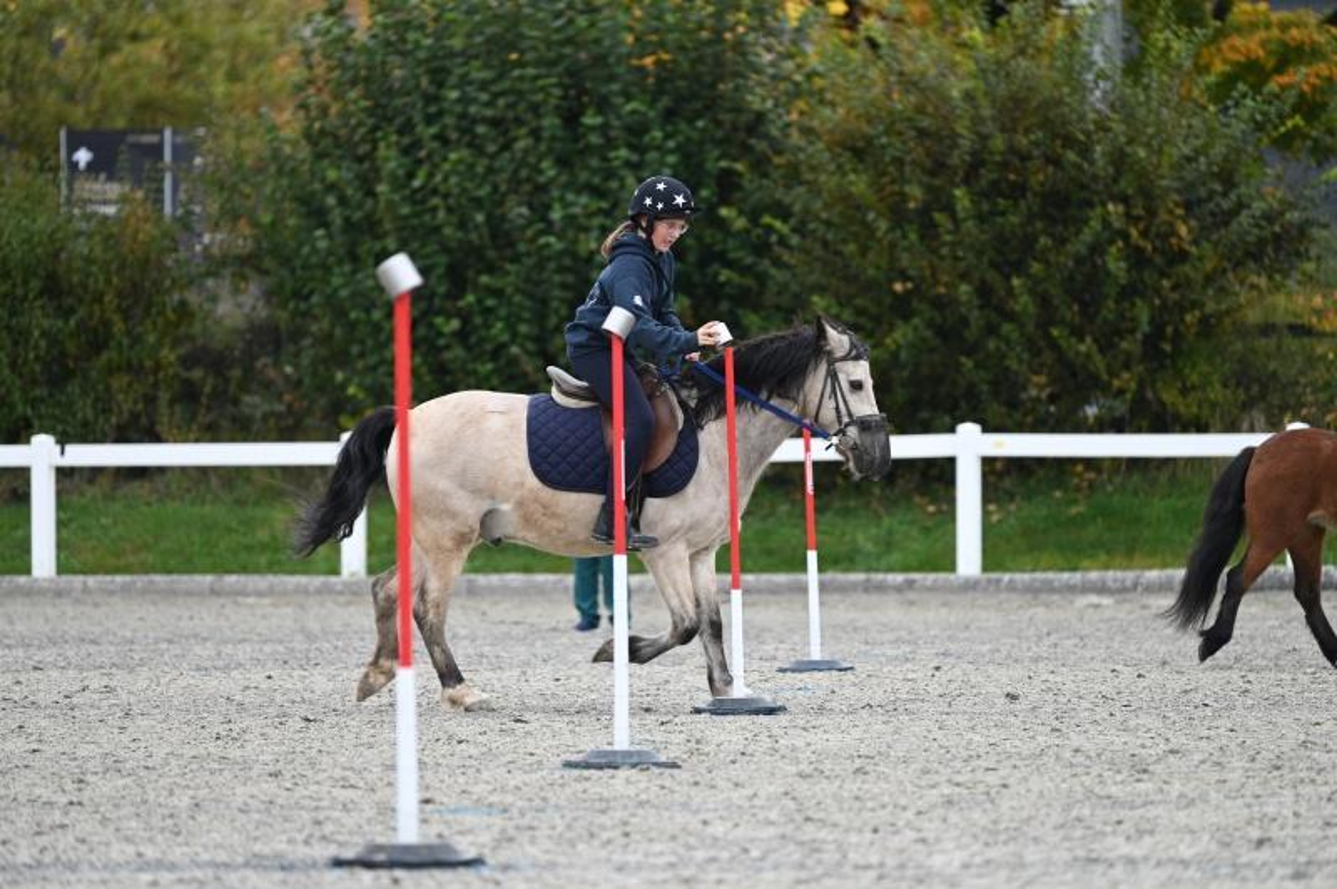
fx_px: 10390
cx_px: 668
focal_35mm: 280
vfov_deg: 4.9
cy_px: 444
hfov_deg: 7.4
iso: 1400
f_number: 5.3
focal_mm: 280
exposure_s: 1/800
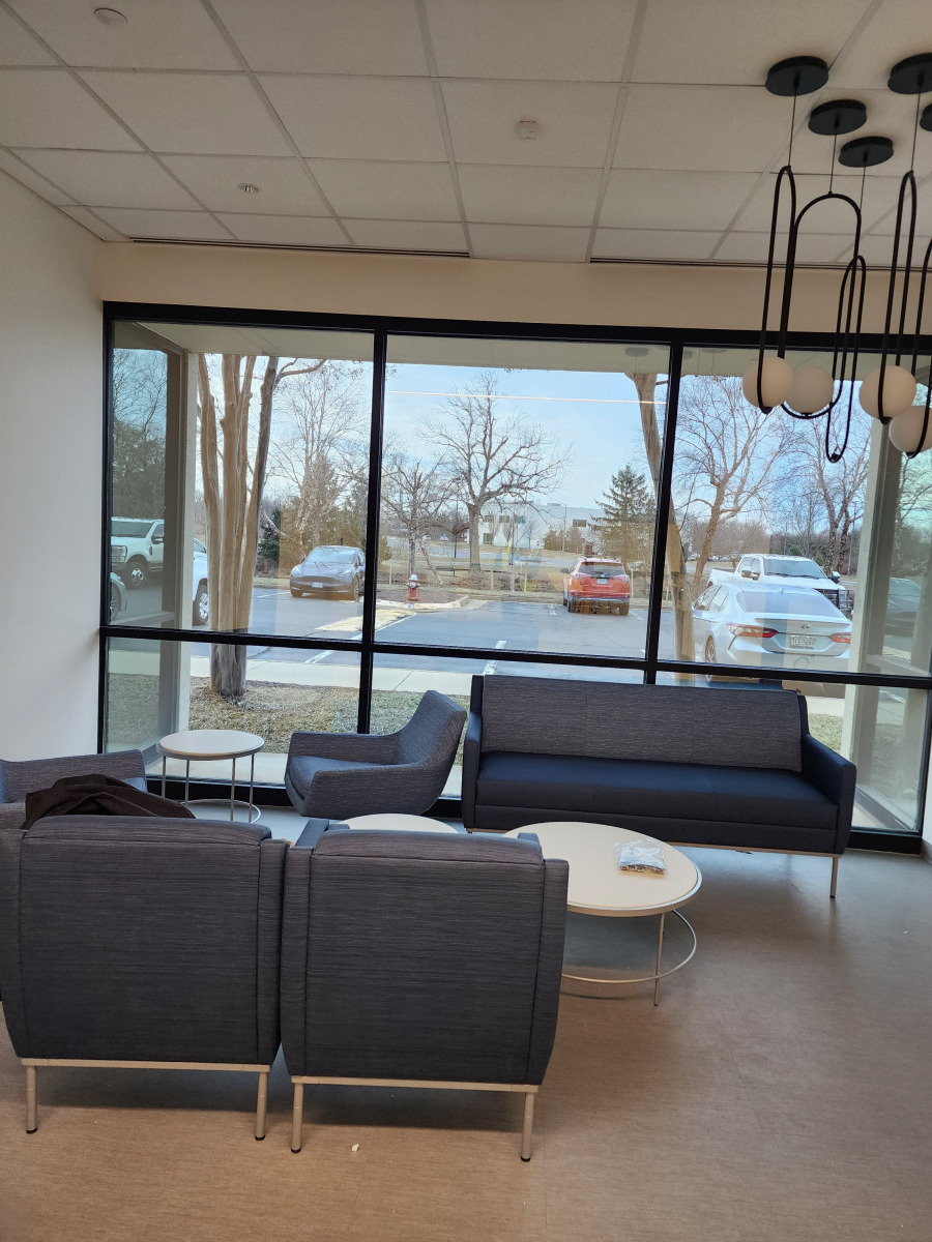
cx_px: 466
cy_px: 621
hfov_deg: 58.9
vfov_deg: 73.9
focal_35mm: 23
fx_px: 826
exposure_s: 1/180
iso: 160
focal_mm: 6.4
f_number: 1.8
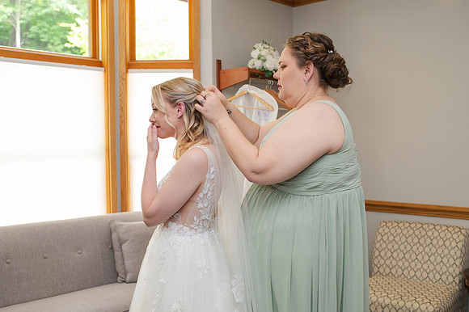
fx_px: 518
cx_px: 235
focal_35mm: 40
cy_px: 167
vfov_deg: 33.5
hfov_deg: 48.7
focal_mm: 35
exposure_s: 1/200
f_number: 3.5
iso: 800
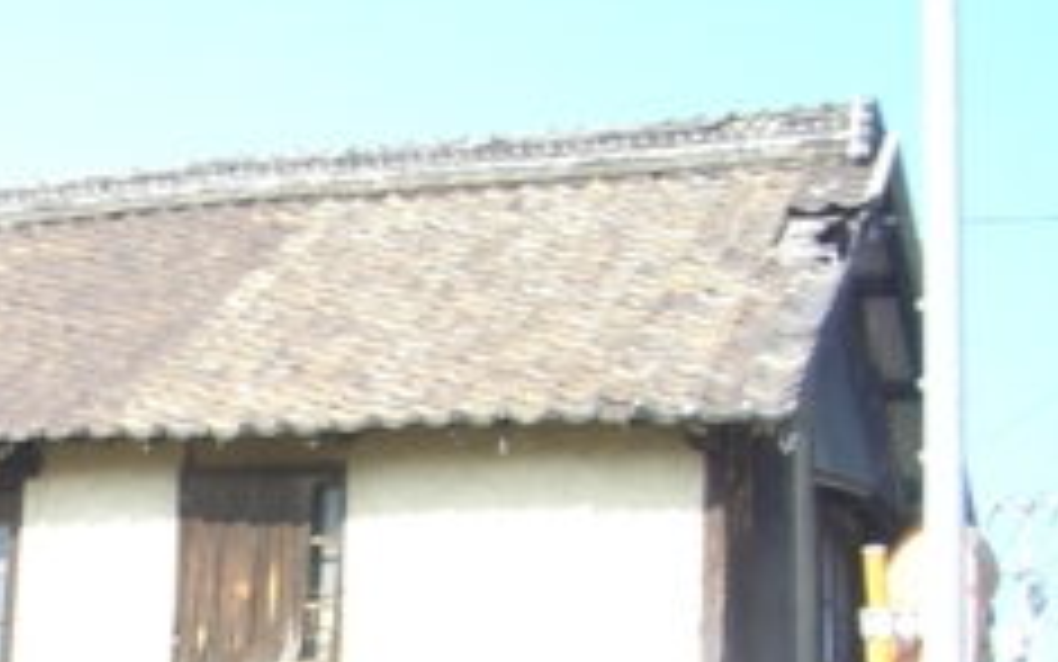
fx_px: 2971
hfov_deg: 19.1
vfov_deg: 12.5
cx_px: -212
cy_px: 676
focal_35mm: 103
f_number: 4.3
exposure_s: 1/1000
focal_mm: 6.2
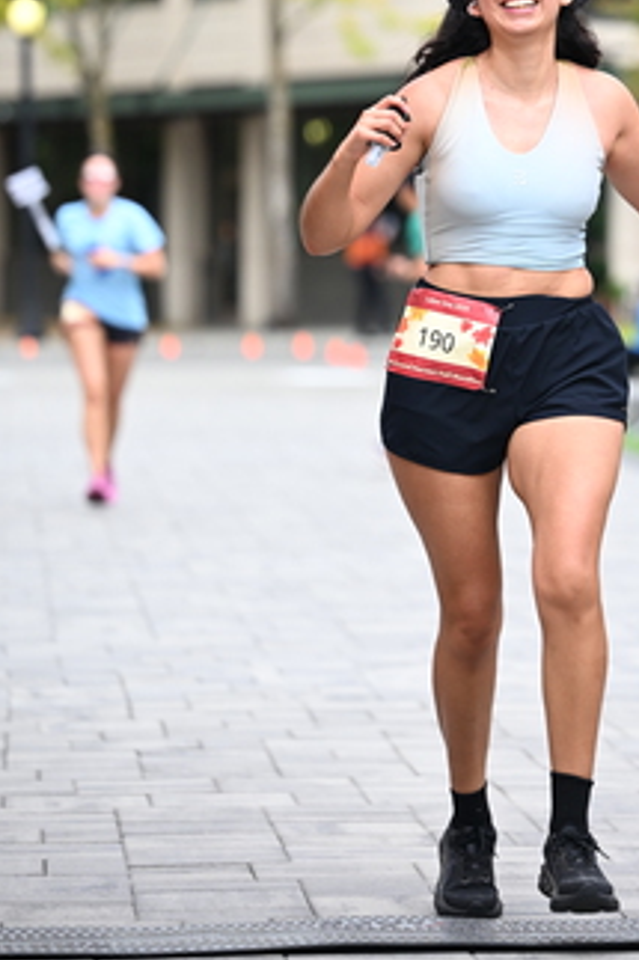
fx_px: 5677
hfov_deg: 6.4
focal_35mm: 213
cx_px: 531
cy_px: 193
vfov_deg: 9.6
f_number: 2.8
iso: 640
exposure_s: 1/1600
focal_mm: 125
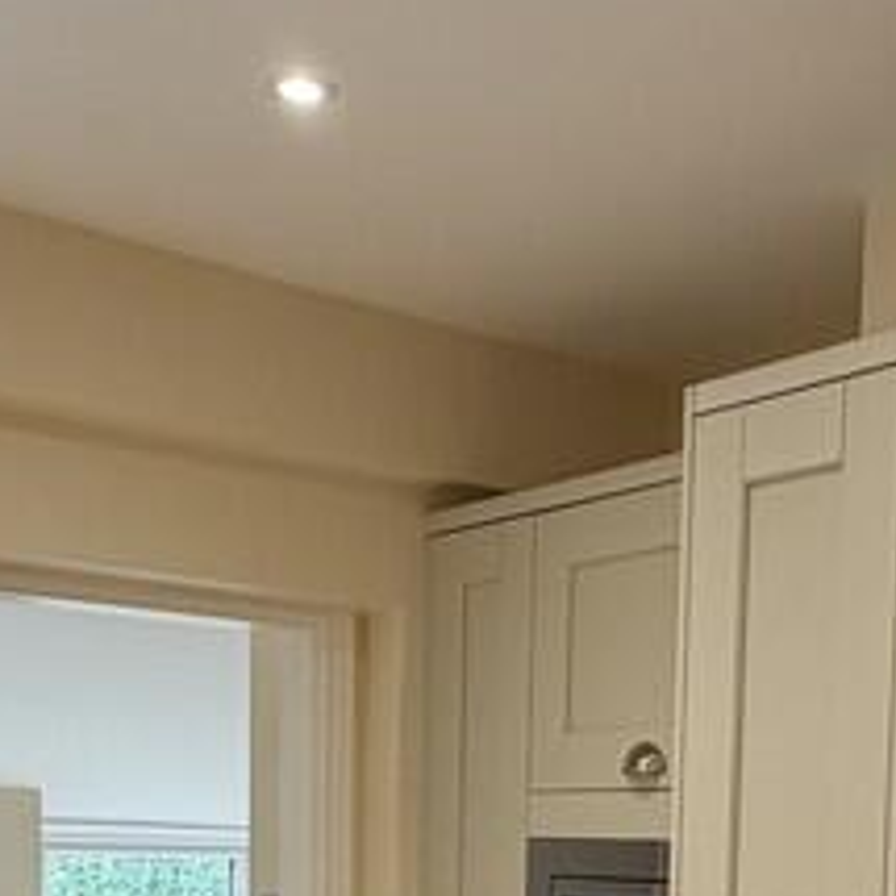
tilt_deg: -5.5
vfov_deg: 26.5
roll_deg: -1.0
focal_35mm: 59
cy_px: 1017
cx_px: 617
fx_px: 1728
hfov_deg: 28.8
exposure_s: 1/121
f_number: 2.2
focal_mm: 2.22
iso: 200
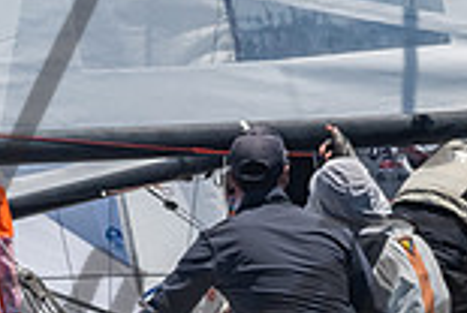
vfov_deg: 1.3
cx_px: 131
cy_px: 292
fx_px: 14193
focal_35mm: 1092
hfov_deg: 1.9
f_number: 14
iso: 640
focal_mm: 190
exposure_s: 1/1600
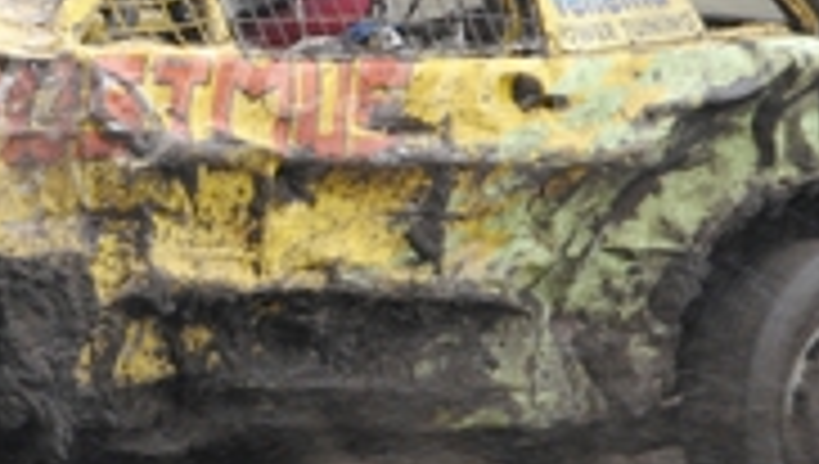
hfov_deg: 3.5
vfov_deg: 2.0
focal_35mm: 607
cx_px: -27
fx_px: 13201
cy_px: 59
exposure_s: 1/400
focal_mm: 110
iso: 800
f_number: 5.3
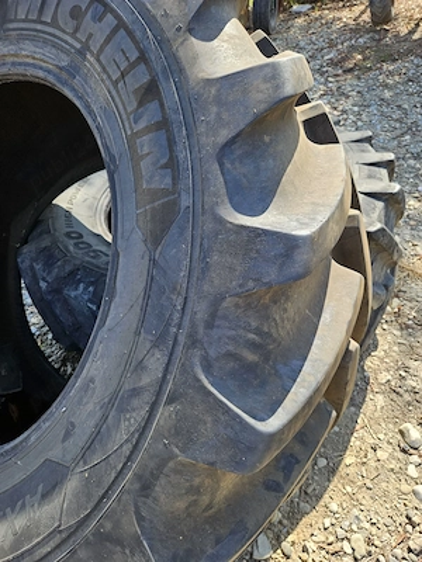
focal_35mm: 23
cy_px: 281
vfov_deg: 73.9
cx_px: 211
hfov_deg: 58.9
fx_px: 374
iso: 25
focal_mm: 5.4
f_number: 1.8
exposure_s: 1/417
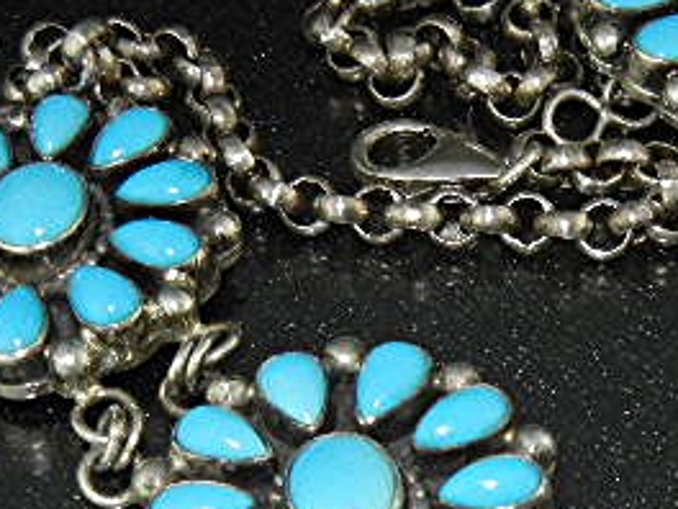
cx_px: 580
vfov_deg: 11.7
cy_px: 465
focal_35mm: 126
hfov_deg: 15.5
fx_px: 2468
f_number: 7.8
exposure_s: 1/30
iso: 739
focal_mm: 9.3
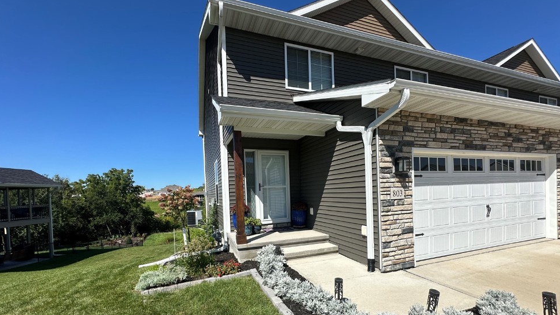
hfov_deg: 99.4
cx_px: 281
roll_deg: +1.7
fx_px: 238
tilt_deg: -1.5
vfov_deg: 66.0
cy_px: 199
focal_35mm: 16
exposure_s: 1/2959
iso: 50
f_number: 2.2
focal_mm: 2.22
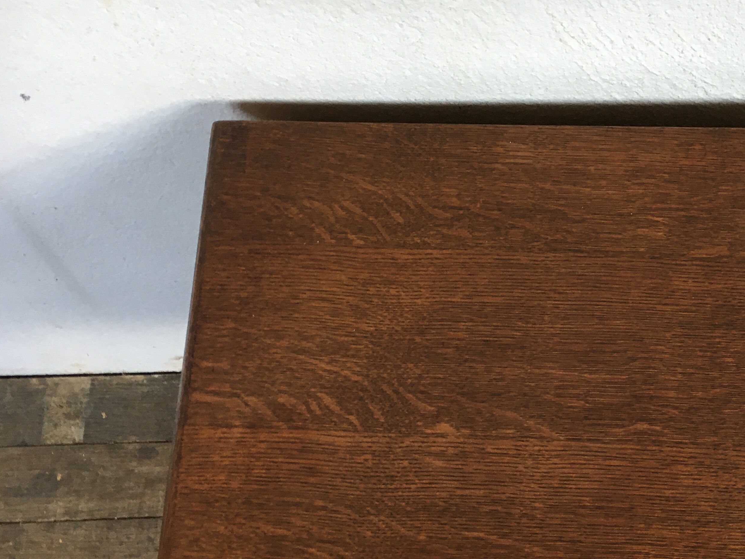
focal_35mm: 47
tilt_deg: -69.8
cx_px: 573
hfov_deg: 39.2
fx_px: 1012
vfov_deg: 30.5
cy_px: 399
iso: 80
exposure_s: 1/33
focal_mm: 4.15
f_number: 2.2
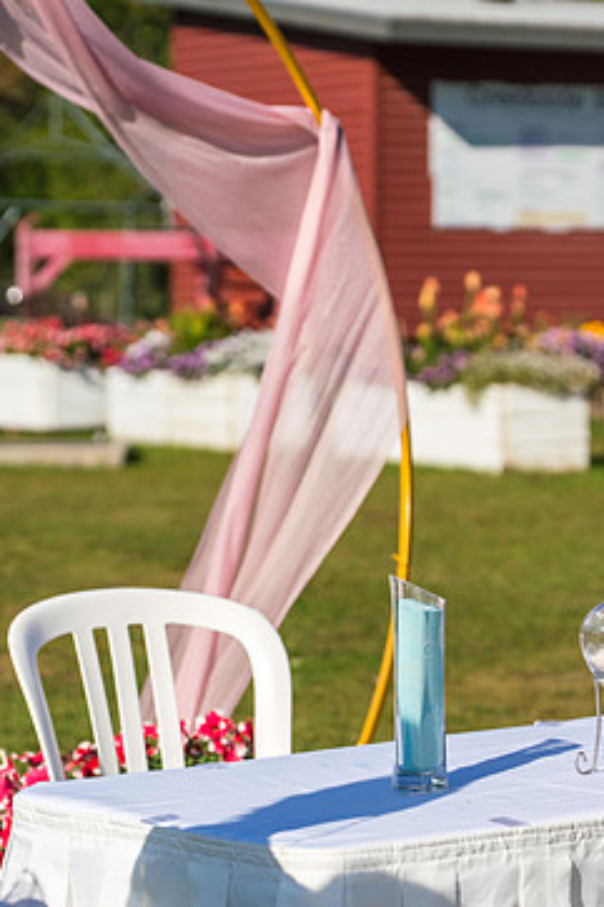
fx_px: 3350
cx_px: 629
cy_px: 467
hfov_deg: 10.2
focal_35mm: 133
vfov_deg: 15.4
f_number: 4
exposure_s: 1/4000
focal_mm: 83
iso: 250
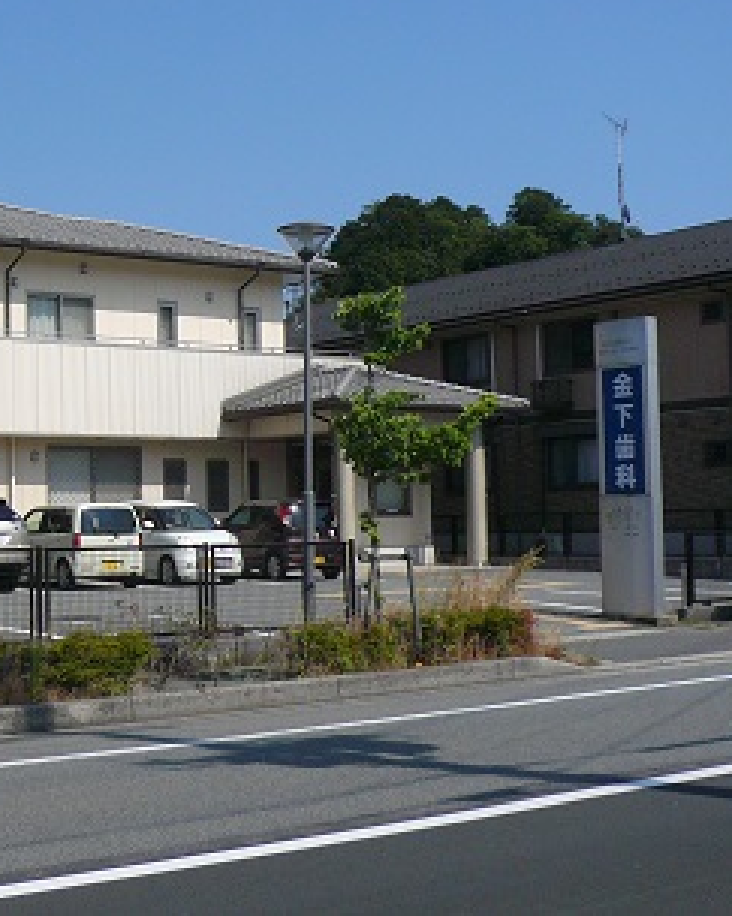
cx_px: 139
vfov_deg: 34.8
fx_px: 1463
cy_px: 455
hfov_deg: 27.5
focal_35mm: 54
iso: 100
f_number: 8
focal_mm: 4.6
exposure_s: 1/320
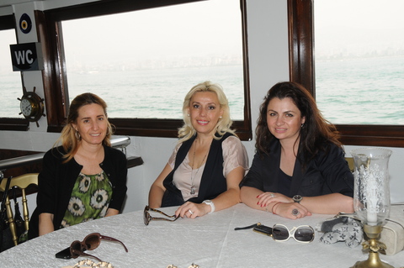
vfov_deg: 30.8
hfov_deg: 45.0
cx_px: 202
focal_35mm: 44
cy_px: 134
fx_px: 488
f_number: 7.1
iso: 400
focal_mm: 29
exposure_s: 1/200
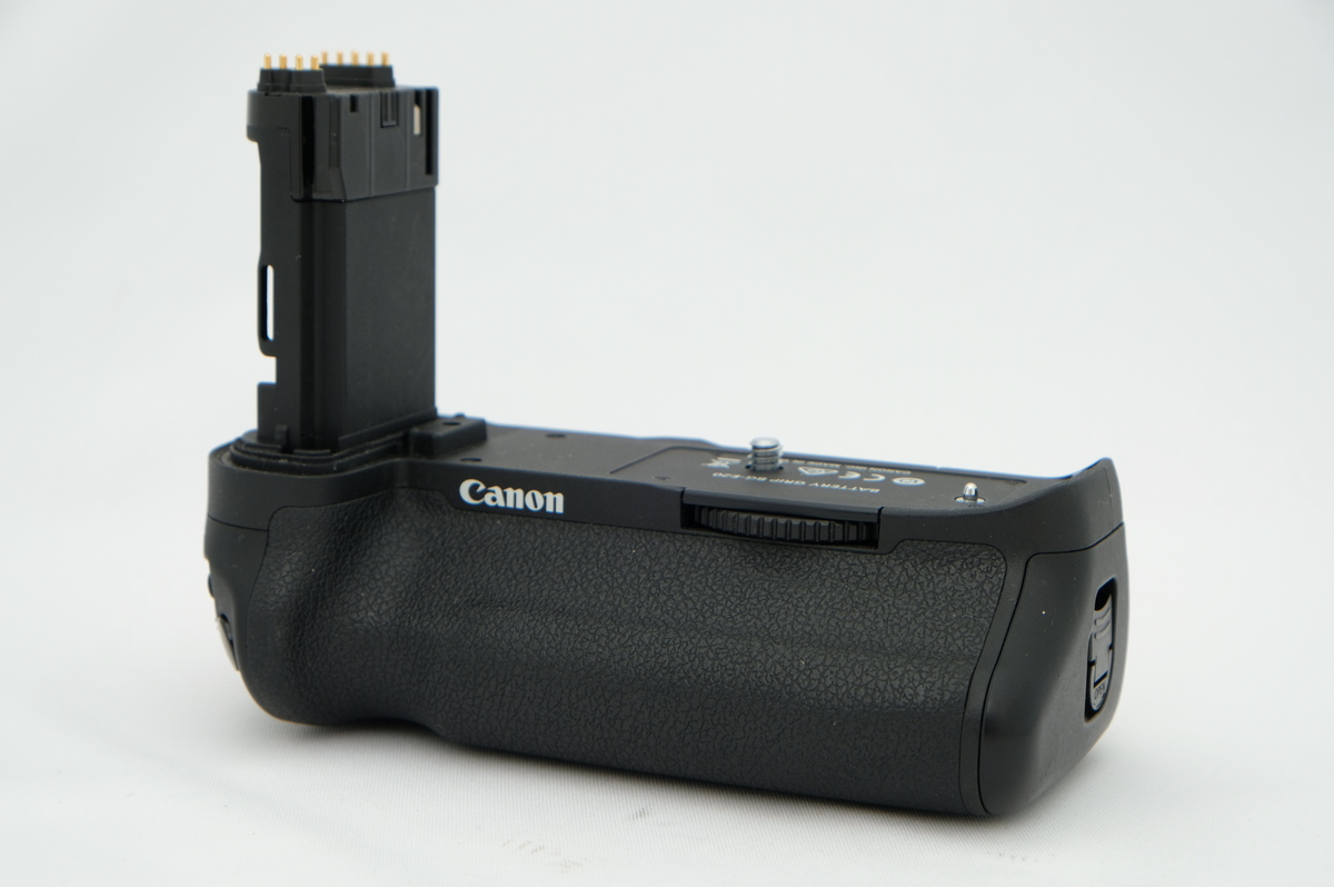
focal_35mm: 73
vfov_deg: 18.6
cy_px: 444
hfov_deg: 27.7
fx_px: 2703
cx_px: 667
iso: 200
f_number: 8
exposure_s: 1/125
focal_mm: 48.4
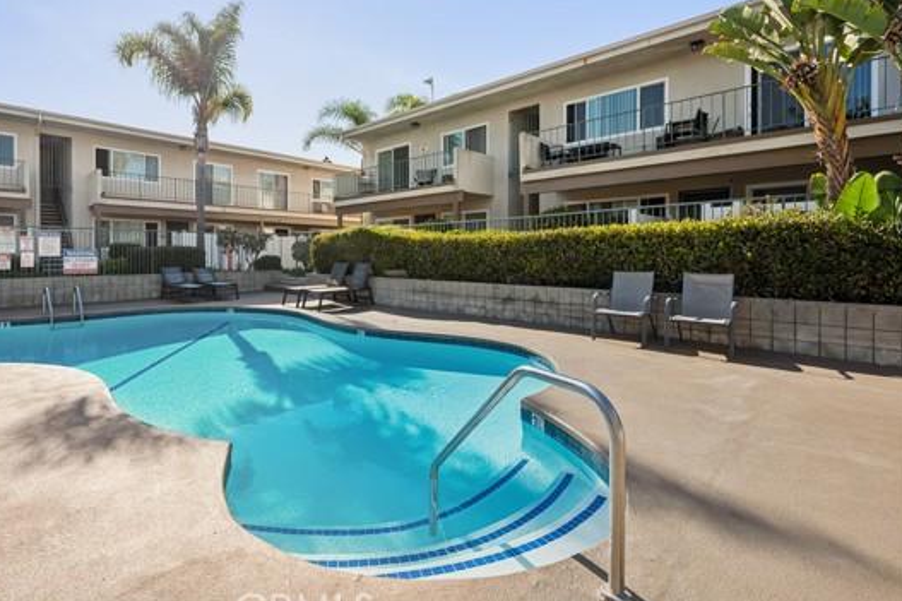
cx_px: 363
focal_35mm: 17
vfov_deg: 70.2
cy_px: 269
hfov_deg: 92.1
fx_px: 426
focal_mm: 14
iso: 100
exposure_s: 1/250
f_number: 9
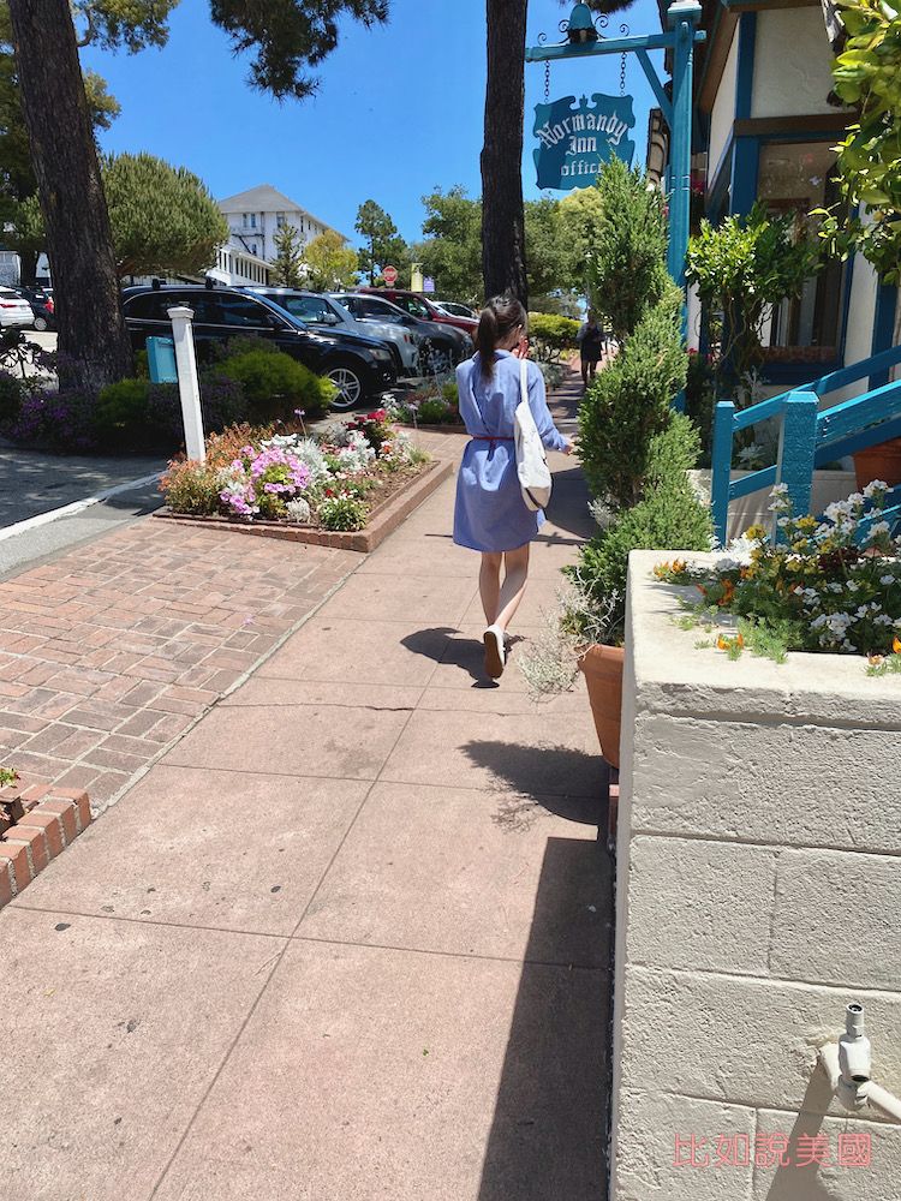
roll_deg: -0.7
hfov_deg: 53.1
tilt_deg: -11.0
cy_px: 600
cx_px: 450
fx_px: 902
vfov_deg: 67.3
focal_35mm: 26
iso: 32
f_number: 1.8
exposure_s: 1/2410
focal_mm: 4.25
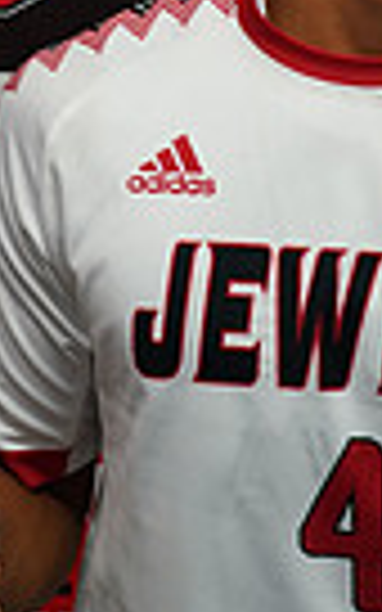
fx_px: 2032
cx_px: 207
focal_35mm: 122
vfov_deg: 16.7
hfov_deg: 10.7
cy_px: -25
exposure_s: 1/160
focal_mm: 28
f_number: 4
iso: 800
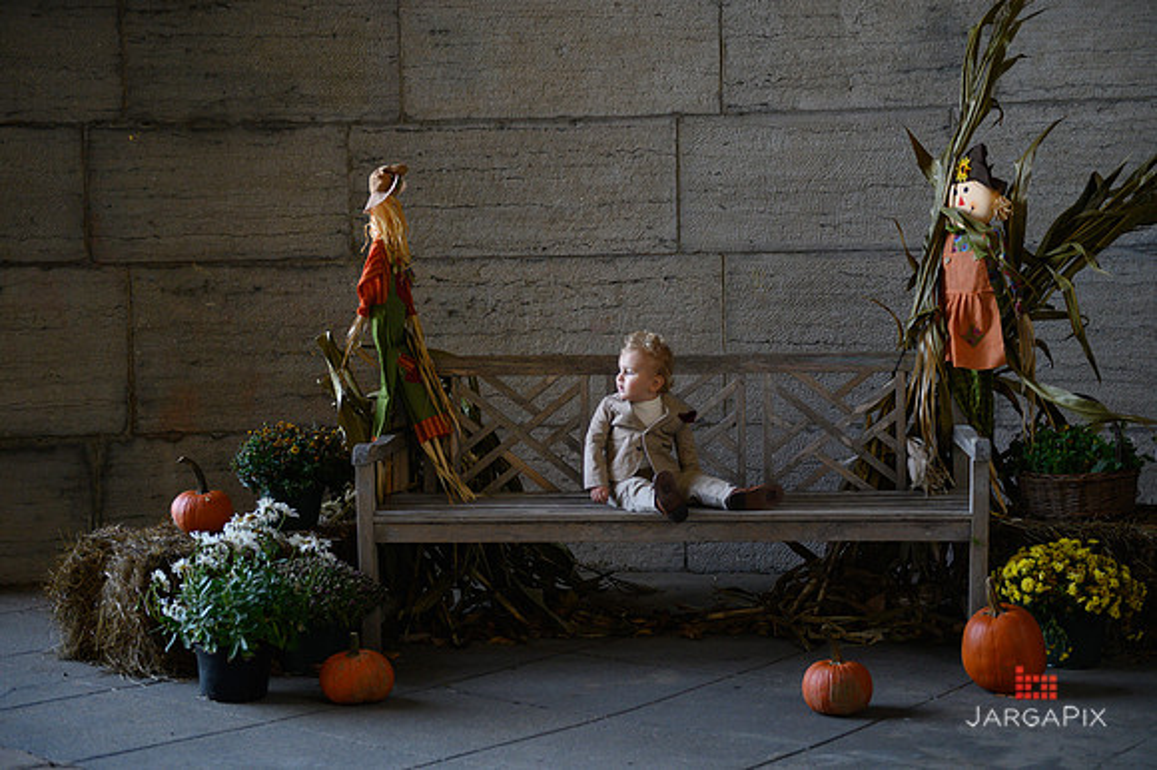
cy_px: 385
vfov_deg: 24.2
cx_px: 578
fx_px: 1799
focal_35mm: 56
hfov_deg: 35.7
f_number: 3.2
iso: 2000
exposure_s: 1/800
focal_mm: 56
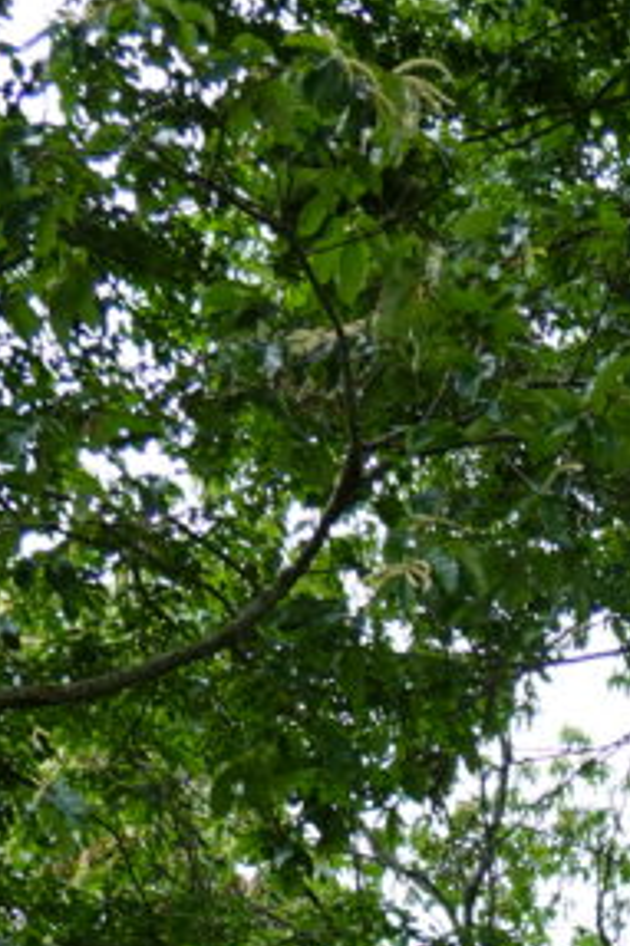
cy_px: 1813
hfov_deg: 9.7
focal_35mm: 134
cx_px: 1174
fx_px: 3521
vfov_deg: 13.4
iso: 100
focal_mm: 12.01
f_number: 3.5
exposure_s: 1/100
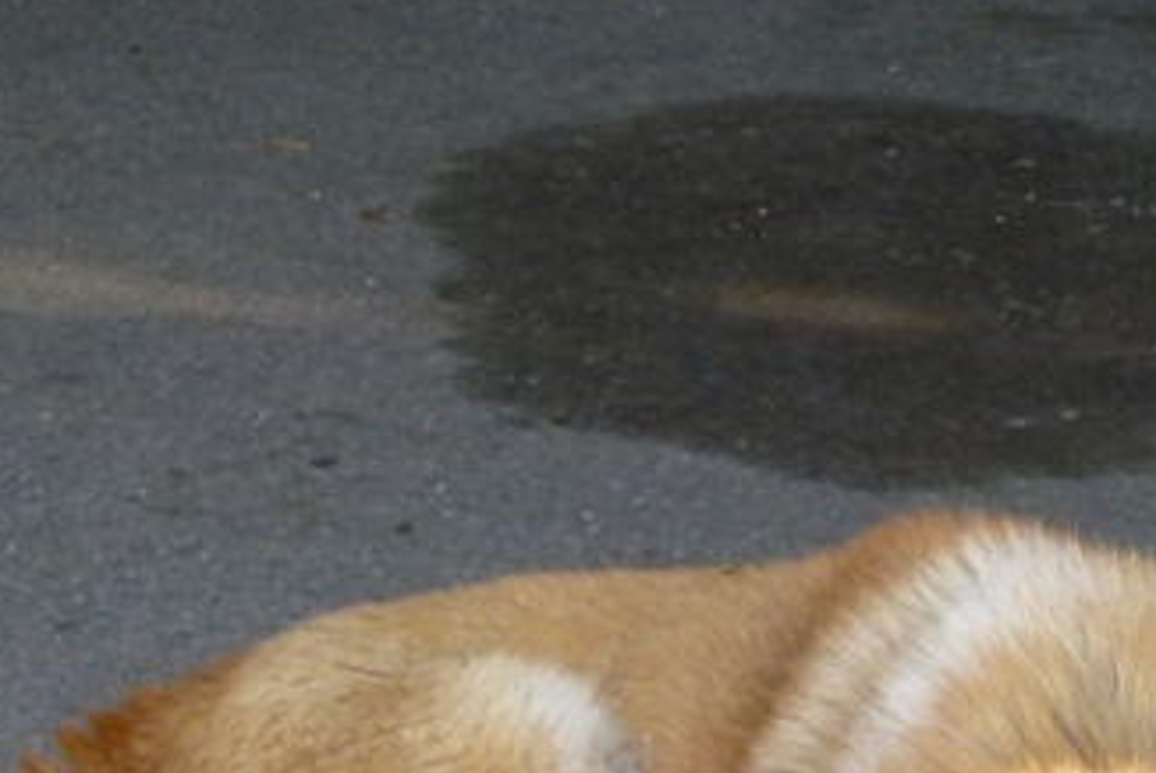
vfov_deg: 2.7
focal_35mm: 510
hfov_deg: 4.0
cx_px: 769
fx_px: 16391
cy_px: 876
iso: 125
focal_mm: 32.6
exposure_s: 1/100
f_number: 5.4
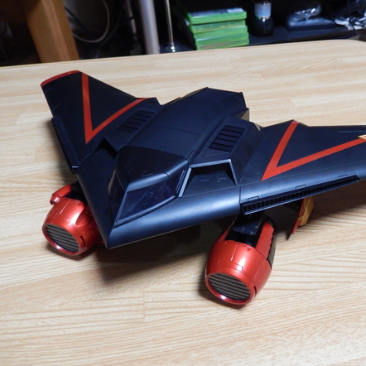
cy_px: 182
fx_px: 359
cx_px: 245
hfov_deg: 53.0
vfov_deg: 54.0
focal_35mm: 30
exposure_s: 1/15
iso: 400
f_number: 3.4
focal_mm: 4.5
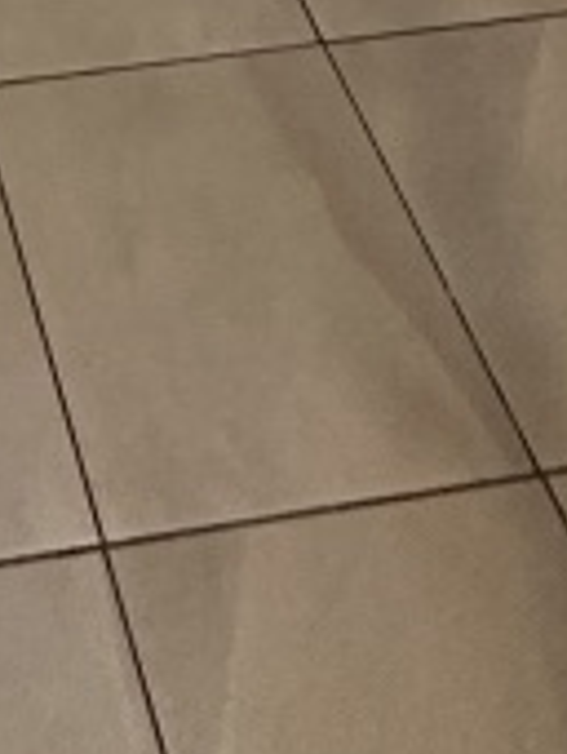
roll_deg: -0.2
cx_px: -306
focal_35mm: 79
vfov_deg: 13.6
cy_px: -1220
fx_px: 1721
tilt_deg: -13.7
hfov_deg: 16.8
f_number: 2.2
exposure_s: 1/50
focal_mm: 2.22
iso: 640
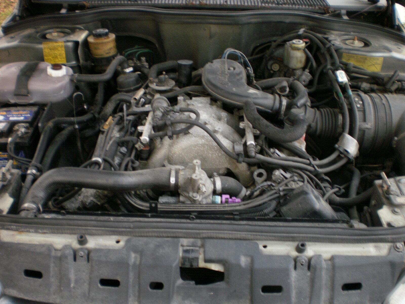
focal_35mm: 36
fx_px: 421
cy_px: 152
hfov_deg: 51.4
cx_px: 202
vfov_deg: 39.7
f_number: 3.1
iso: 125
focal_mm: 6.3
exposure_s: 1/25
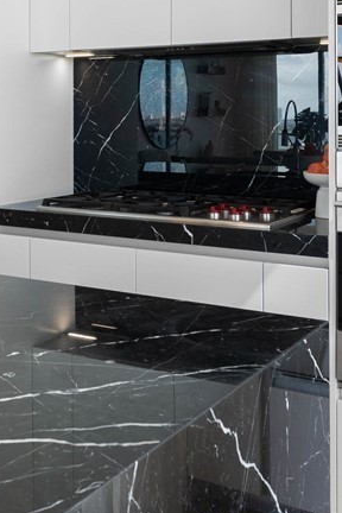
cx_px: 44
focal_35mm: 55
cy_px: 109
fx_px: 784
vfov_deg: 35.2
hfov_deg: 24.0
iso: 320
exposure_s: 1/80
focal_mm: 14
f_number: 8
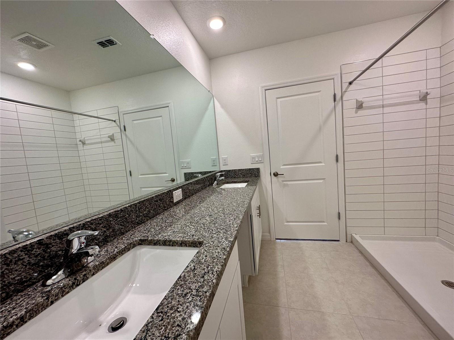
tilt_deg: -5.3
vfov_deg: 85.7
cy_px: 170
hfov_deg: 102.1
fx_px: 184
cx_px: 227
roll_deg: +4.9
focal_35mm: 14
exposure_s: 1/120
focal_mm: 2.22
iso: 160
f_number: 2.2
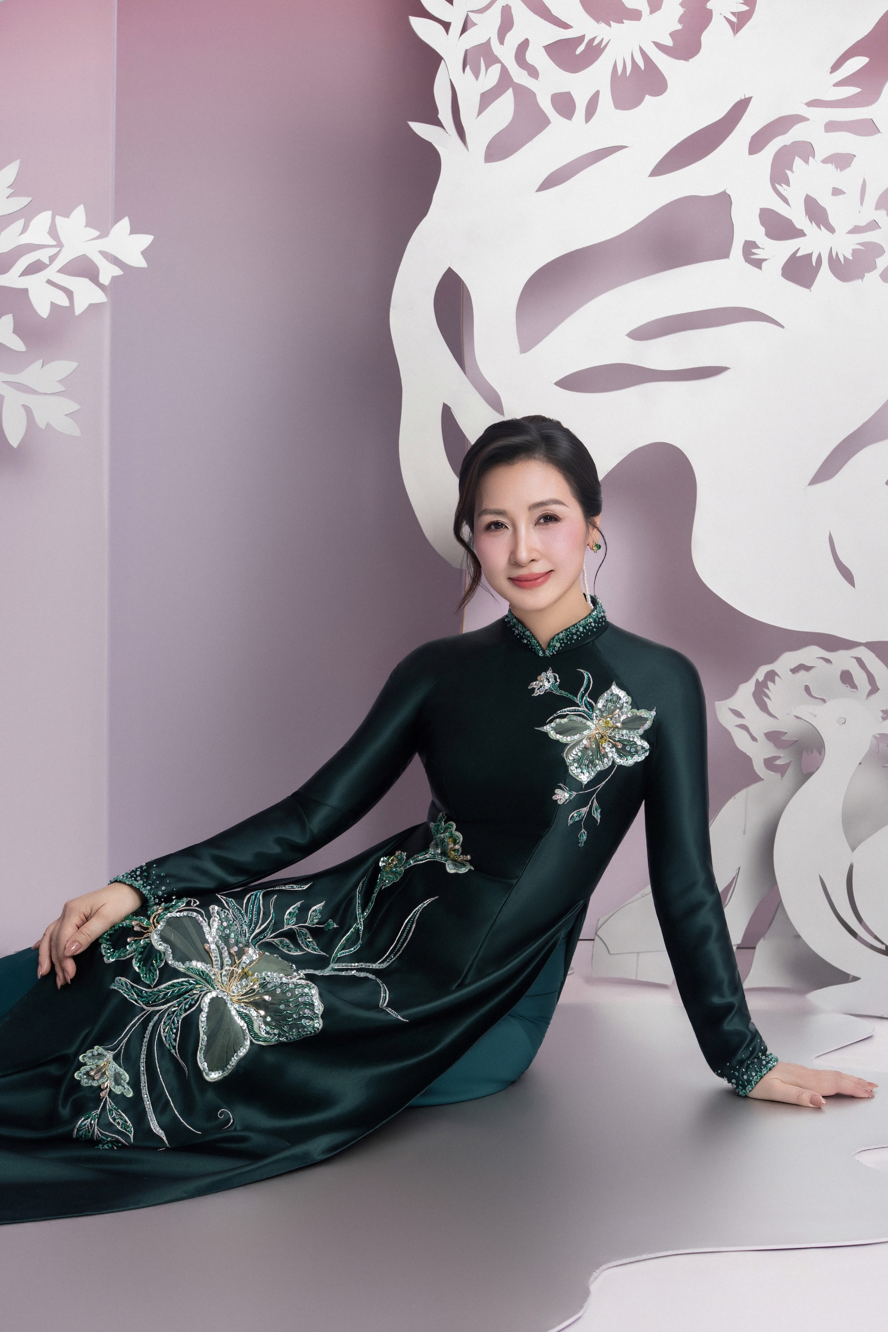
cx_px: 444
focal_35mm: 55
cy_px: 666
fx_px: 2035
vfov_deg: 36.2
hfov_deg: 24.6
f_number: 6.3
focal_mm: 55
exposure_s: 1/160
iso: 200
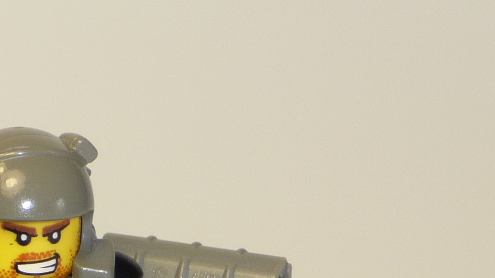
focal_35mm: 241
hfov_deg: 8.7
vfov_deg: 5.0
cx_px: -254
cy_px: 378
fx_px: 3163
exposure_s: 1/60
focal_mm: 12.2
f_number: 4.6
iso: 100
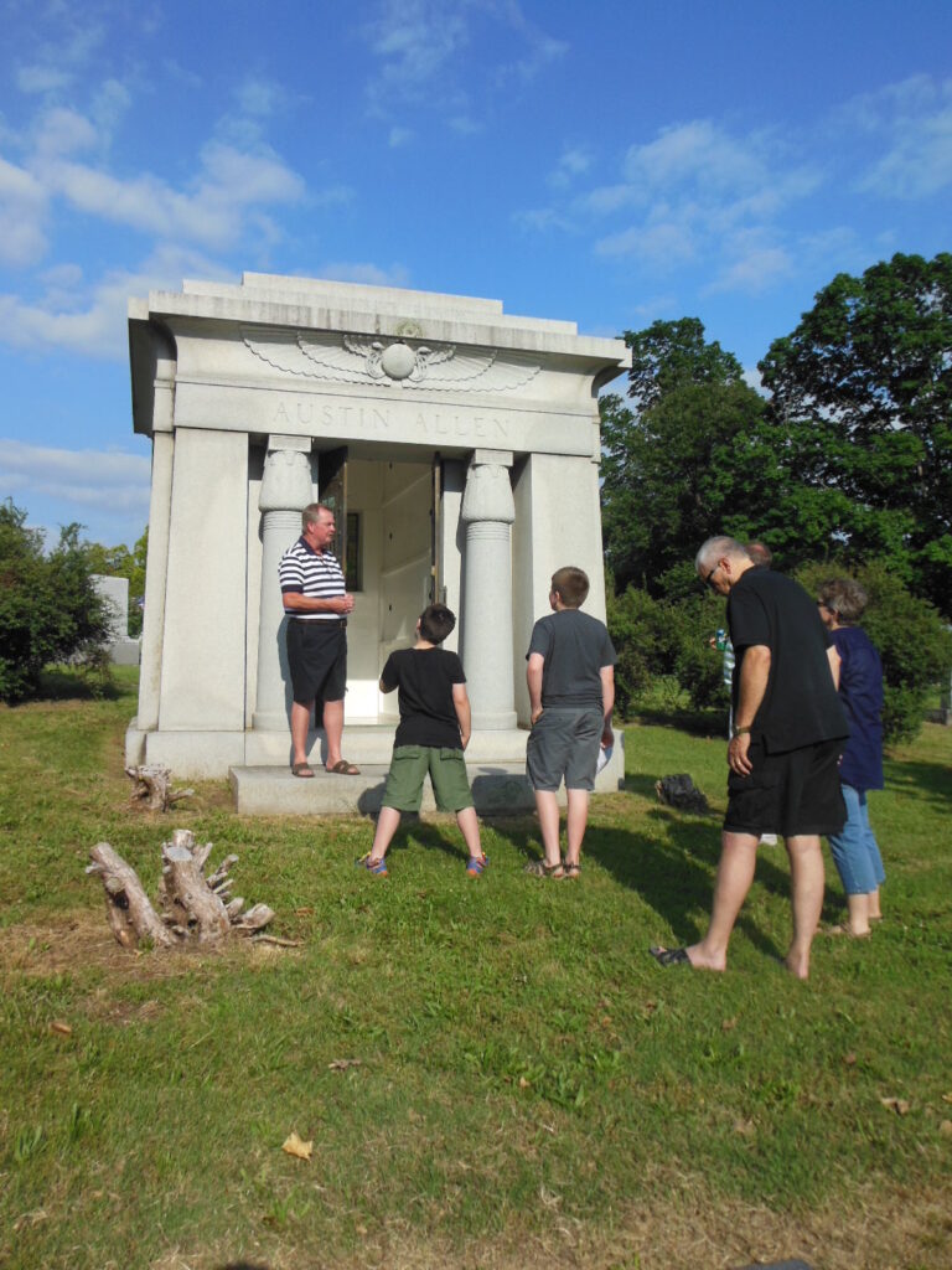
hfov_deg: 48.2
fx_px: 1063
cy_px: 635
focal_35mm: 29
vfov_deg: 61.7
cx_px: 476
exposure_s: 1/2000
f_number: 3.3
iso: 125
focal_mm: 5.2
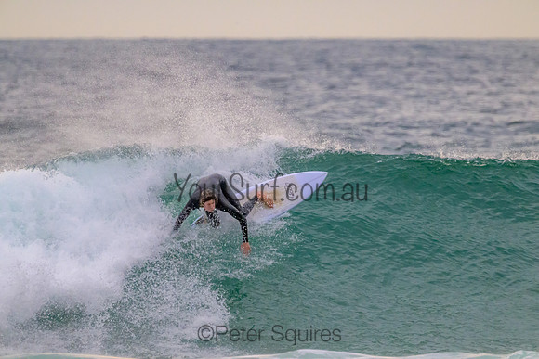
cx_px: 270
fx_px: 11980
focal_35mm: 800
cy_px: 180
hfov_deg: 2.6
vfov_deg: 1.7
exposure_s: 1/2000
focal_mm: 800
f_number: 11
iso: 10000
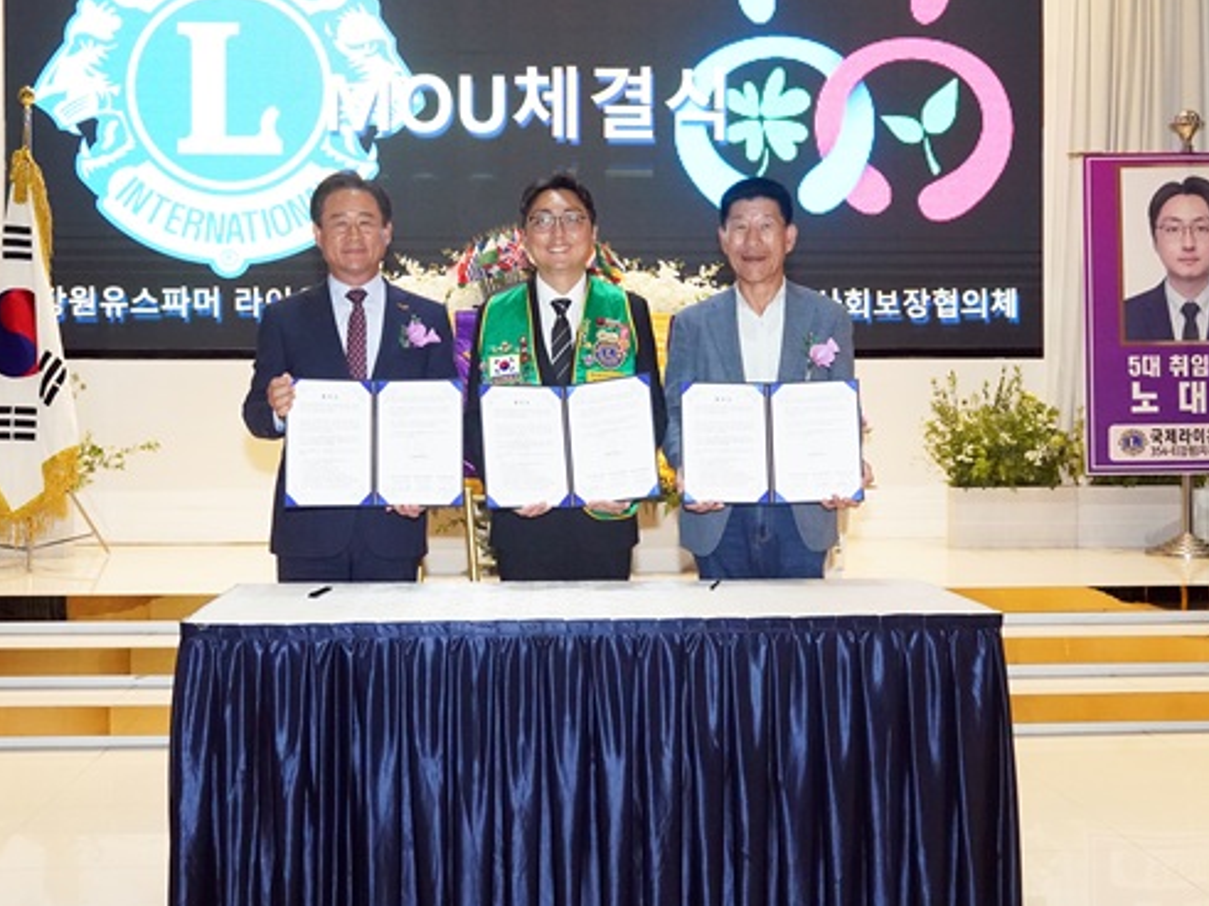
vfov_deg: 34.3
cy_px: 388
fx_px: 1467
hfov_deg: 44.8
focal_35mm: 42
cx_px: 584
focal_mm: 33
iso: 8000
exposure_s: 1/200
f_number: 7.1
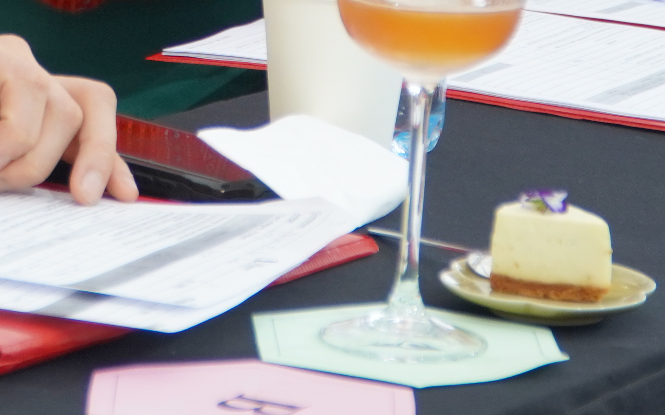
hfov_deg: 7.4
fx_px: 5127
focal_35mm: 283
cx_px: 51
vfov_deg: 4.6
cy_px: -353
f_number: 4
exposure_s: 1/125
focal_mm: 49
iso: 640
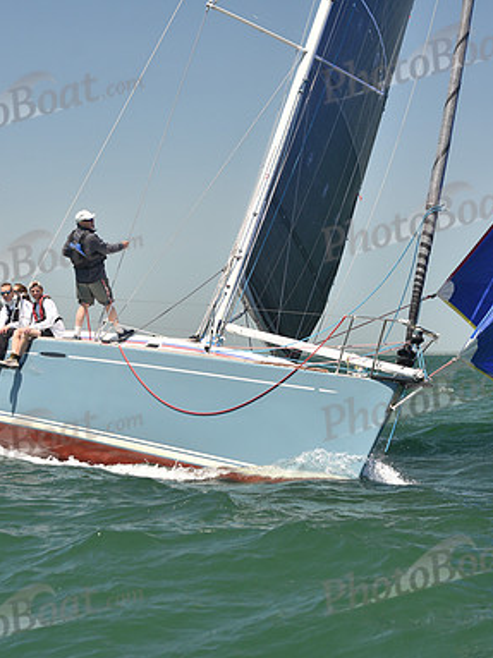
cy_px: 331
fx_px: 1938
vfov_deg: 19.3
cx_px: 234
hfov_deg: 14.5
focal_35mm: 102
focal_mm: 70
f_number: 4
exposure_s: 1/800
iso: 250
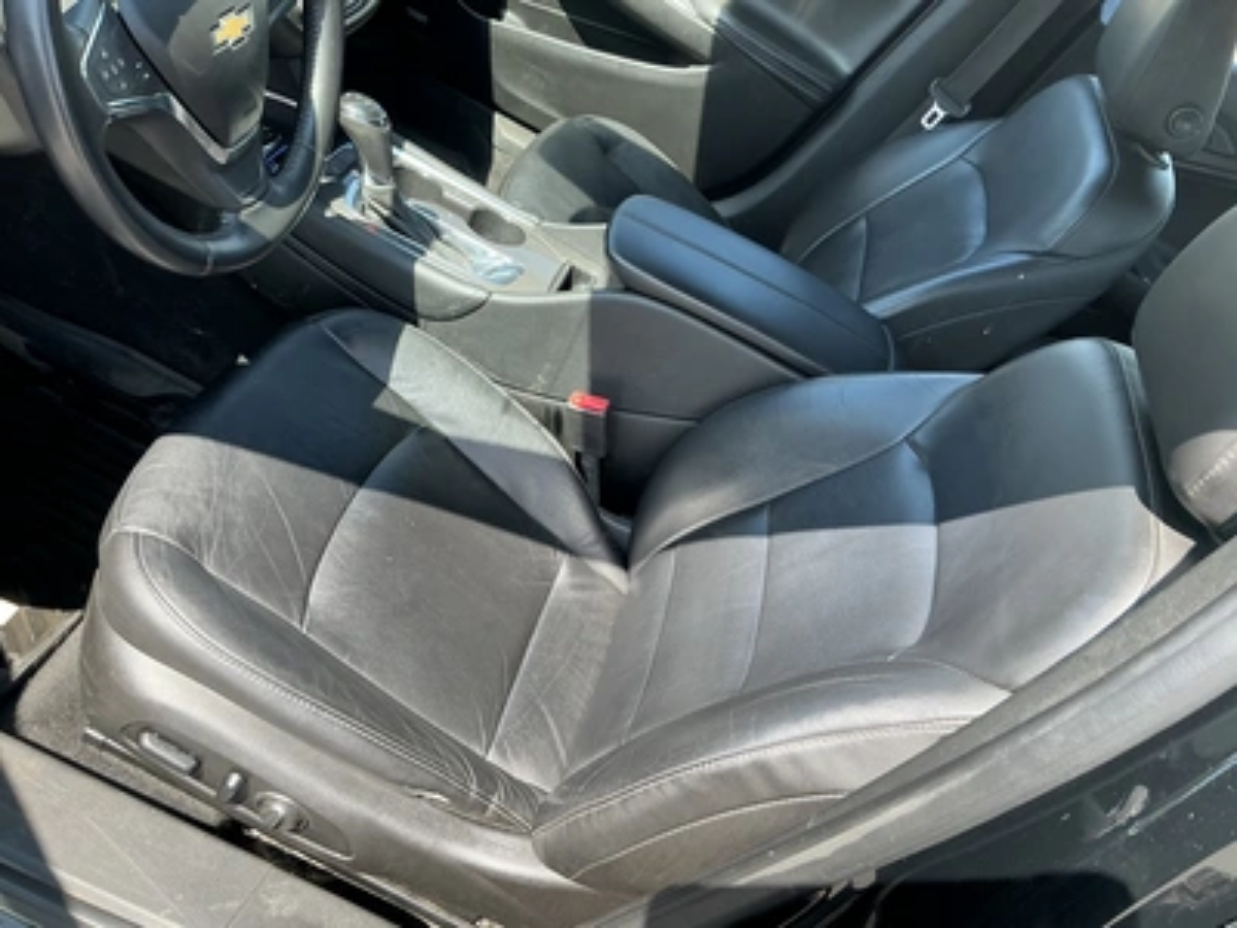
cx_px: 618
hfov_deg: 63.4
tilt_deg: -39.5
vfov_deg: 49.7
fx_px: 1001
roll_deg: -33.0
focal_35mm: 28
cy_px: 464
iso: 20
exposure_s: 1/155
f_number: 1.8
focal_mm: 3
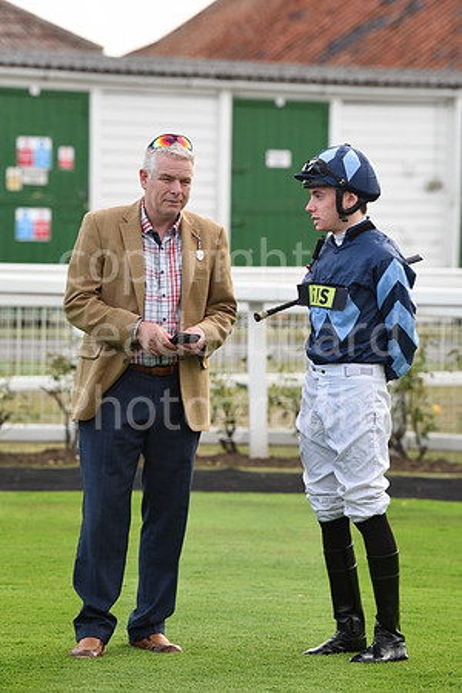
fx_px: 3850
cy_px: 346
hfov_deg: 6.9
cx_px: 231
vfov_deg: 10.3
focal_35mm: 200
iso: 800
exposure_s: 1/320
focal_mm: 200
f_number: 5.6
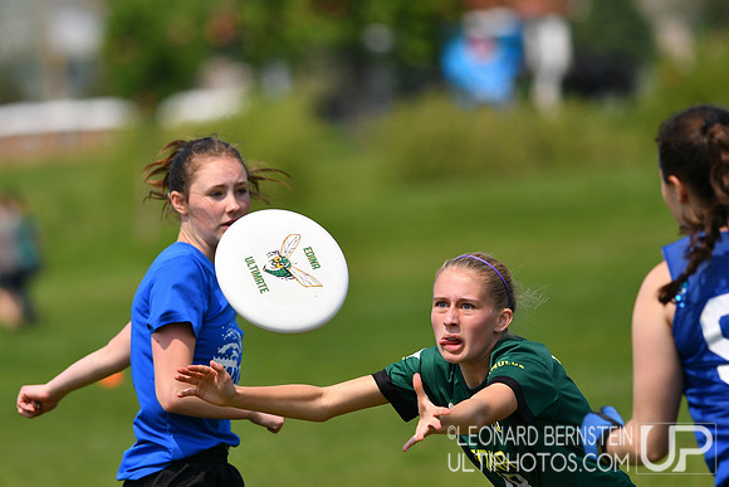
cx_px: 364
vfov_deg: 3.1
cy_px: 244
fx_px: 9114
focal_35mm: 450
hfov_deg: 4.6
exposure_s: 1/3200
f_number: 4
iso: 220
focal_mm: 300
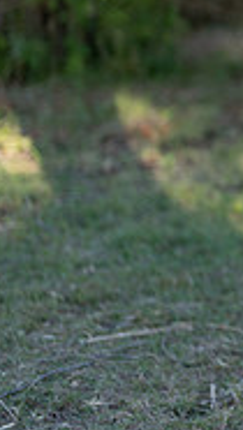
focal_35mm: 175
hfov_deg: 6.6
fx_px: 1999
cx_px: 604
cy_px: 67
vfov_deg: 12.2
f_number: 1.2
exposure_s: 1/1250
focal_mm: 50
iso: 100
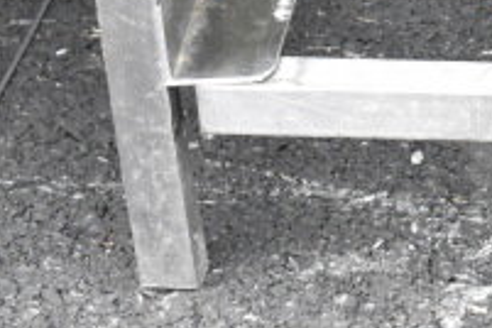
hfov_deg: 8.1
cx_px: 744
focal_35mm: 251
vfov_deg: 5.5
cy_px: 31
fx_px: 3423
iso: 6400
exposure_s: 1/400
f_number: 10
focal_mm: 55
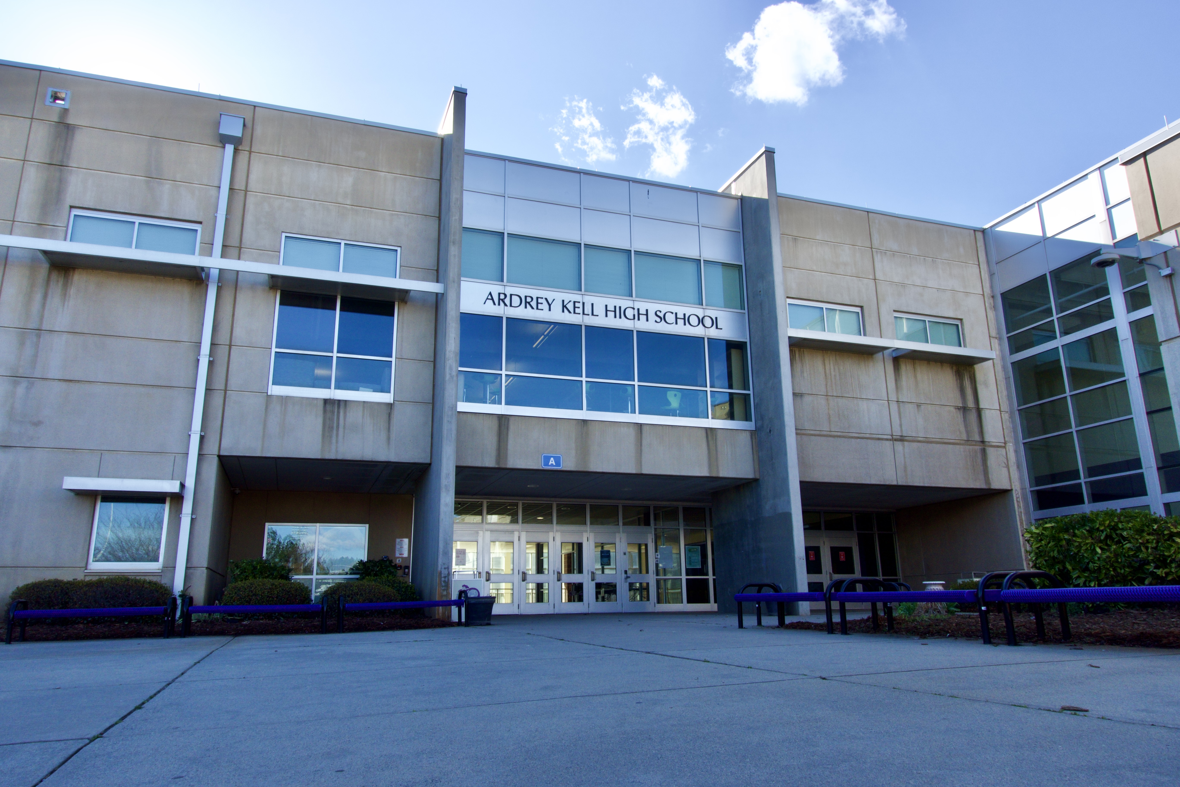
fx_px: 787
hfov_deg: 73.7
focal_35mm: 24
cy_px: 394
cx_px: 590
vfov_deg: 53.1
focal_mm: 9.4
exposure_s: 1/80
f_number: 11
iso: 80
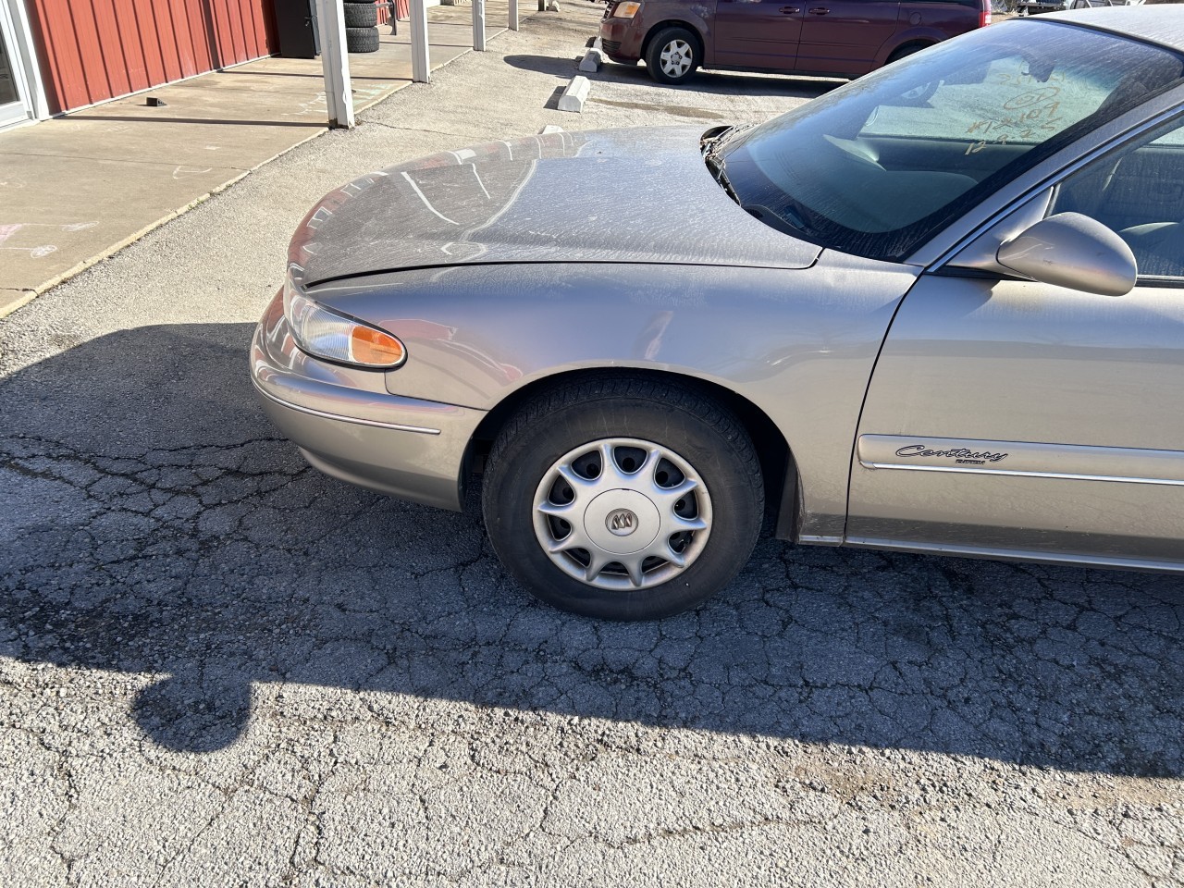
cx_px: 592
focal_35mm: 26
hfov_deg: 67.3
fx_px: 889
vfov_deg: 53.1
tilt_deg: -29.3
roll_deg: -3.4
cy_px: 444
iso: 50
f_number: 1.5
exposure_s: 1/1838
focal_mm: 5.7
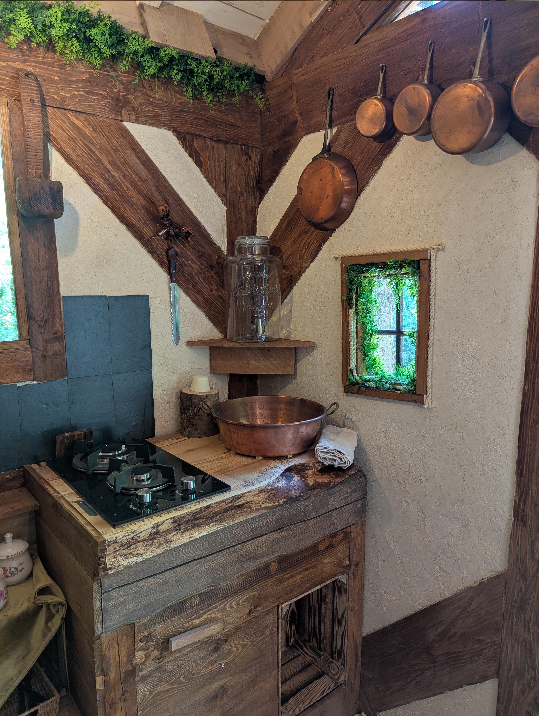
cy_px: 358
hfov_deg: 56.9
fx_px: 497
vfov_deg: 71.5
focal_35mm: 24
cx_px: 270
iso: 44
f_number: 1.85
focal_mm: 6.81
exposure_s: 1/61.3
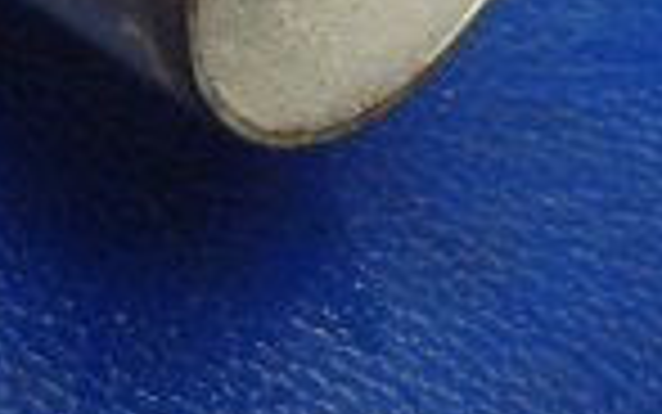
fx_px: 2328
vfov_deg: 9.6
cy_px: -382
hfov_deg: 14.8
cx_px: -405
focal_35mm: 129
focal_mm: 5
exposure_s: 1/30
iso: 400
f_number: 3.9
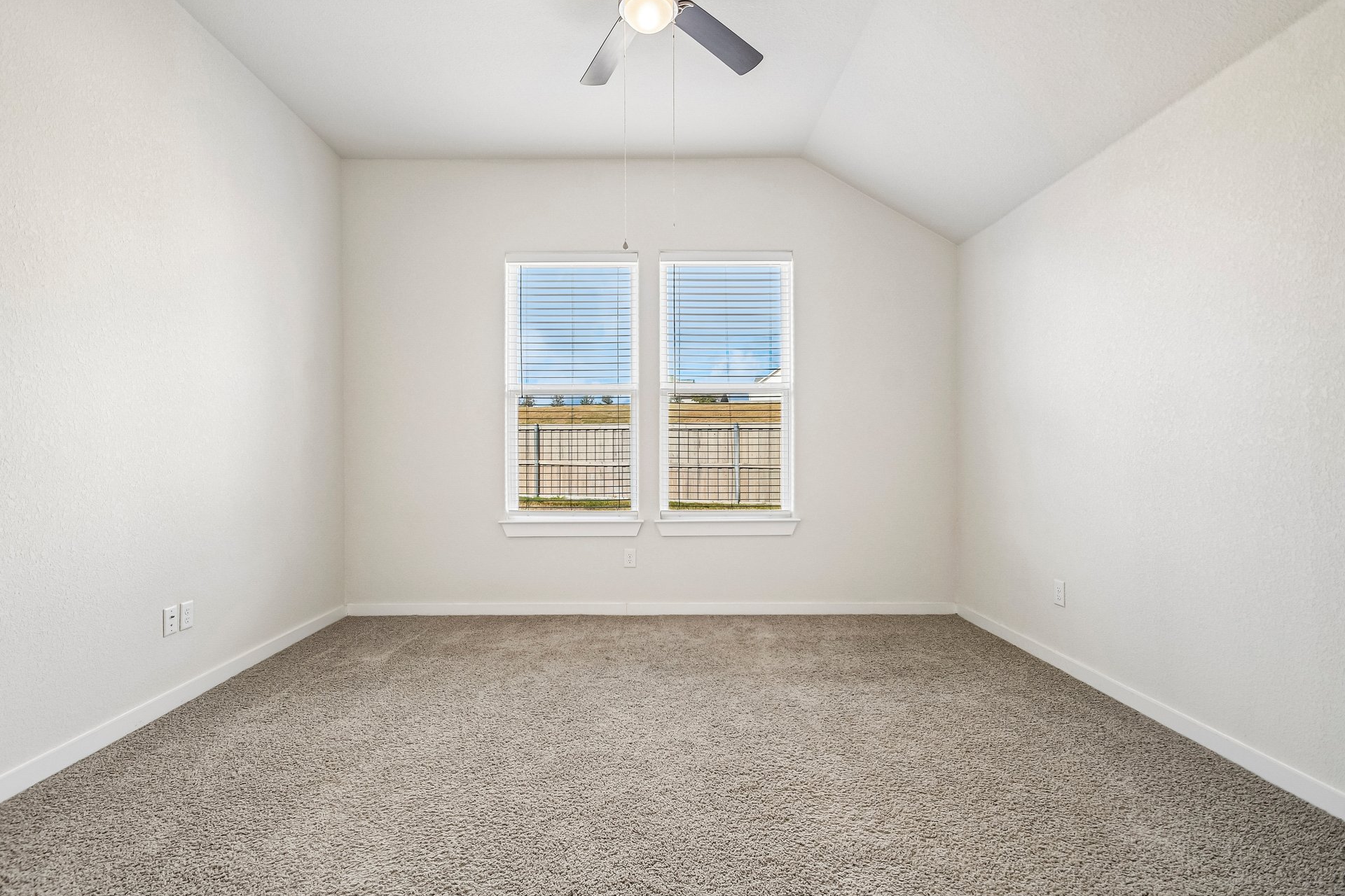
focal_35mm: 16
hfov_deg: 96.7
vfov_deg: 73.7
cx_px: 650
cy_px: 430
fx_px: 598
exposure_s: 1/25
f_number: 8
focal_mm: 10
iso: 400
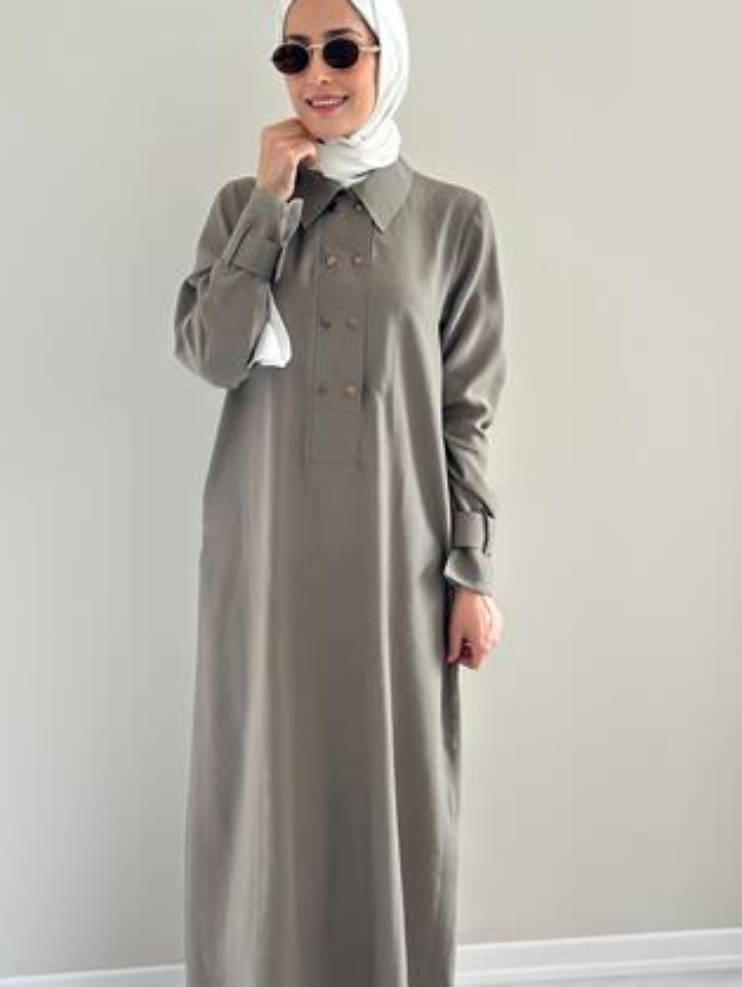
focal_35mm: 61
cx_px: 346
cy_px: 548
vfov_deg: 31.6
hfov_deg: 24.1
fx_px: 1741
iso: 100
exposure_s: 1/50
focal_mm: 6.86
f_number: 1.78
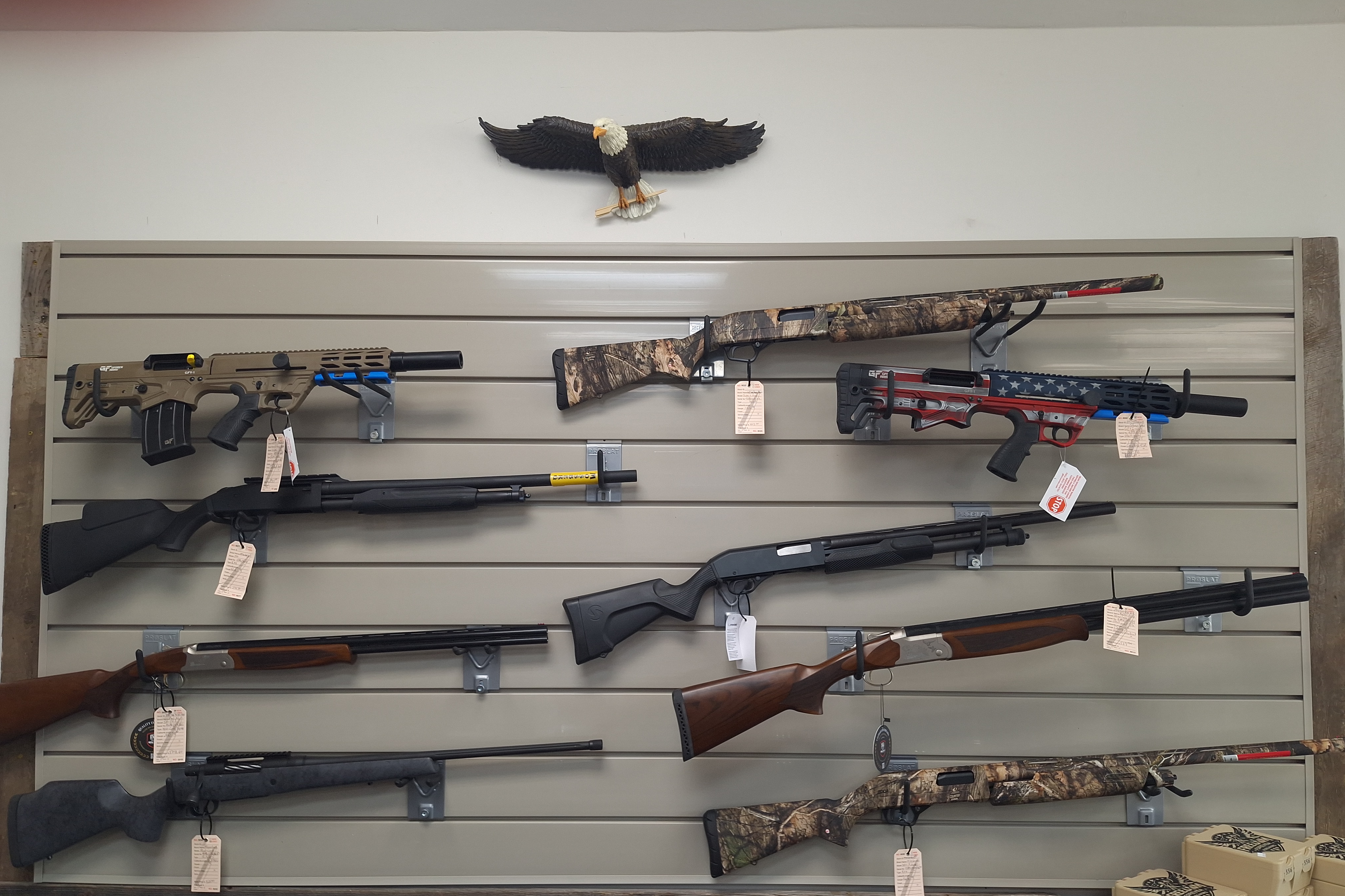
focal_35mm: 24
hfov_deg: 73.7
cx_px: 672
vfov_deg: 53.0
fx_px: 897
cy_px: 496
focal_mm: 5.54
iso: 64
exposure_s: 1/40
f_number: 1.8
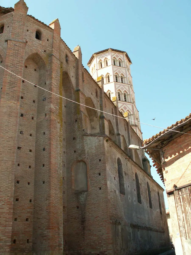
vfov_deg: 52.6
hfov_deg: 40.7
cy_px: 128
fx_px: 257
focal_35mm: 35
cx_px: 96
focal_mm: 5.86
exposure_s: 1/250
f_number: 4.5
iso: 100
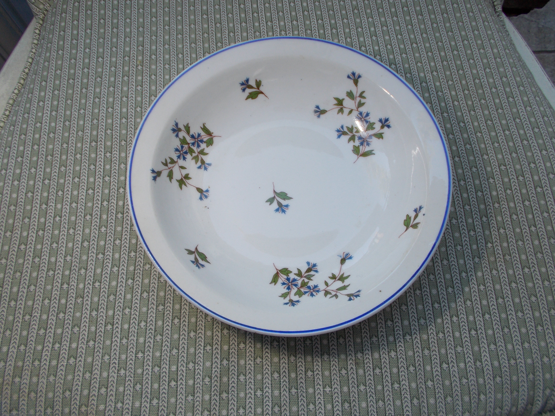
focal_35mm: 30
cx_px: 278
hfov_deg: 60.0
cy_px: 208
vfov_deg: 46.8
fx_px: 481
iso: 80
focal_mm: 5.3
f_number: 3.4
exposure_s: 1/80
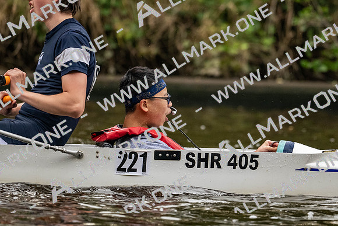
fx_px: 5637
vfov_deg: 2.3
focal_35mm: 600
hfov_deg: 3.4
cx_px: 169
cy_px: 113
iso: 2800
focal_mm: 400
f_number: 4.5
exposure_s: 1/2500
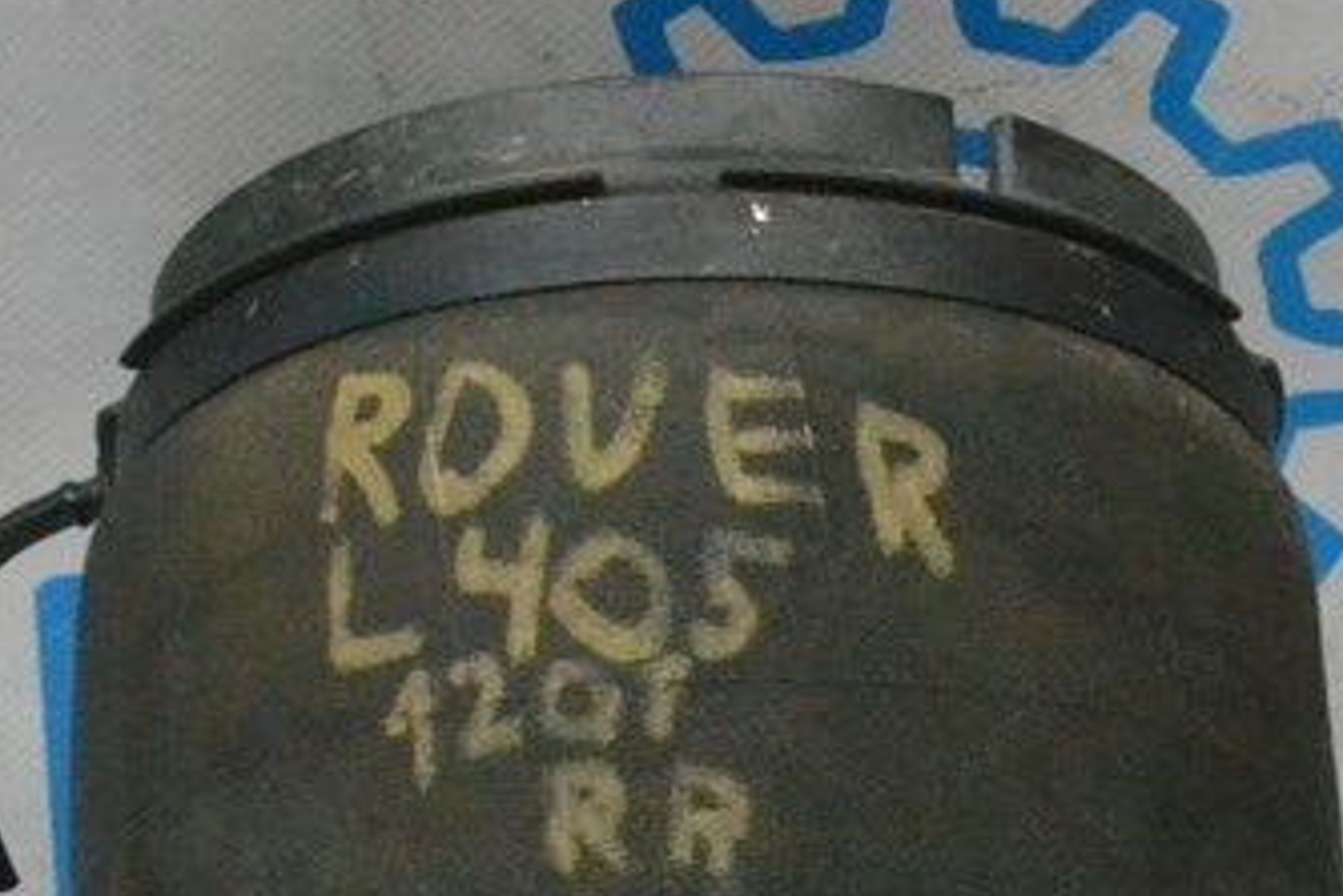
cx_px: 925
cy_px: 1183
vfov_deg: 9.2
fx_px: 5486
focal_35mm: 147
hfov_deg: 13.9
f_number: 11
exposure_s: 1/160
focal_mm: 32
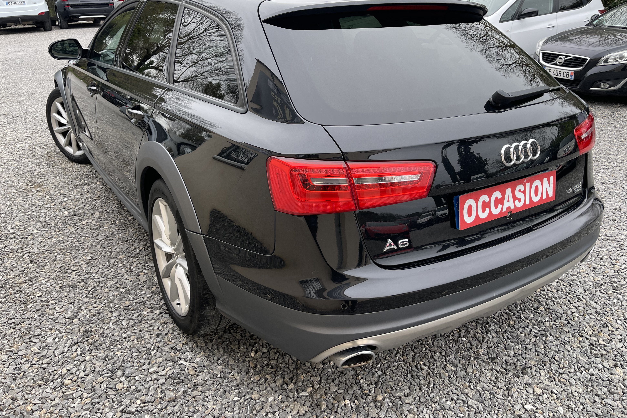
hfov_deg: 67.4
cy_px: 181
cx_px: 325
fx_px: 470
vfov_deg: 47.8
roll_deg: +1.0
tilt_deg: -21.9
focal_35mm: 27
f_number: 1.6
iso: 32
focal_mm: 5.1
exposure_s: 1/234
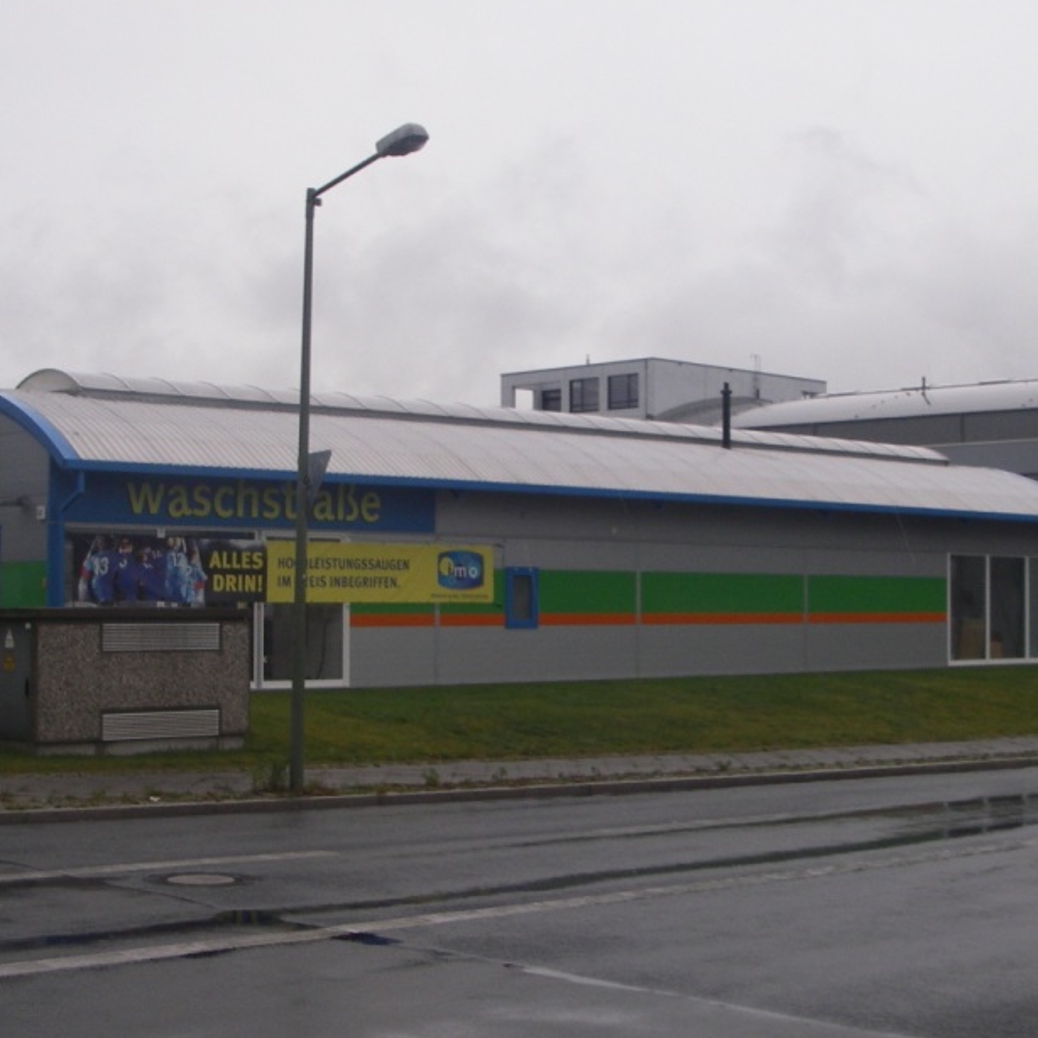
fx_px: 1900
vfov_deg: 30.6
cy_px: 553
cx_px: 556
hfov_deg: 30.5
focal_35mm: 56
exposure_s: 1/160
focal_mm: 6.3
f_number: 6.6
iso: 80
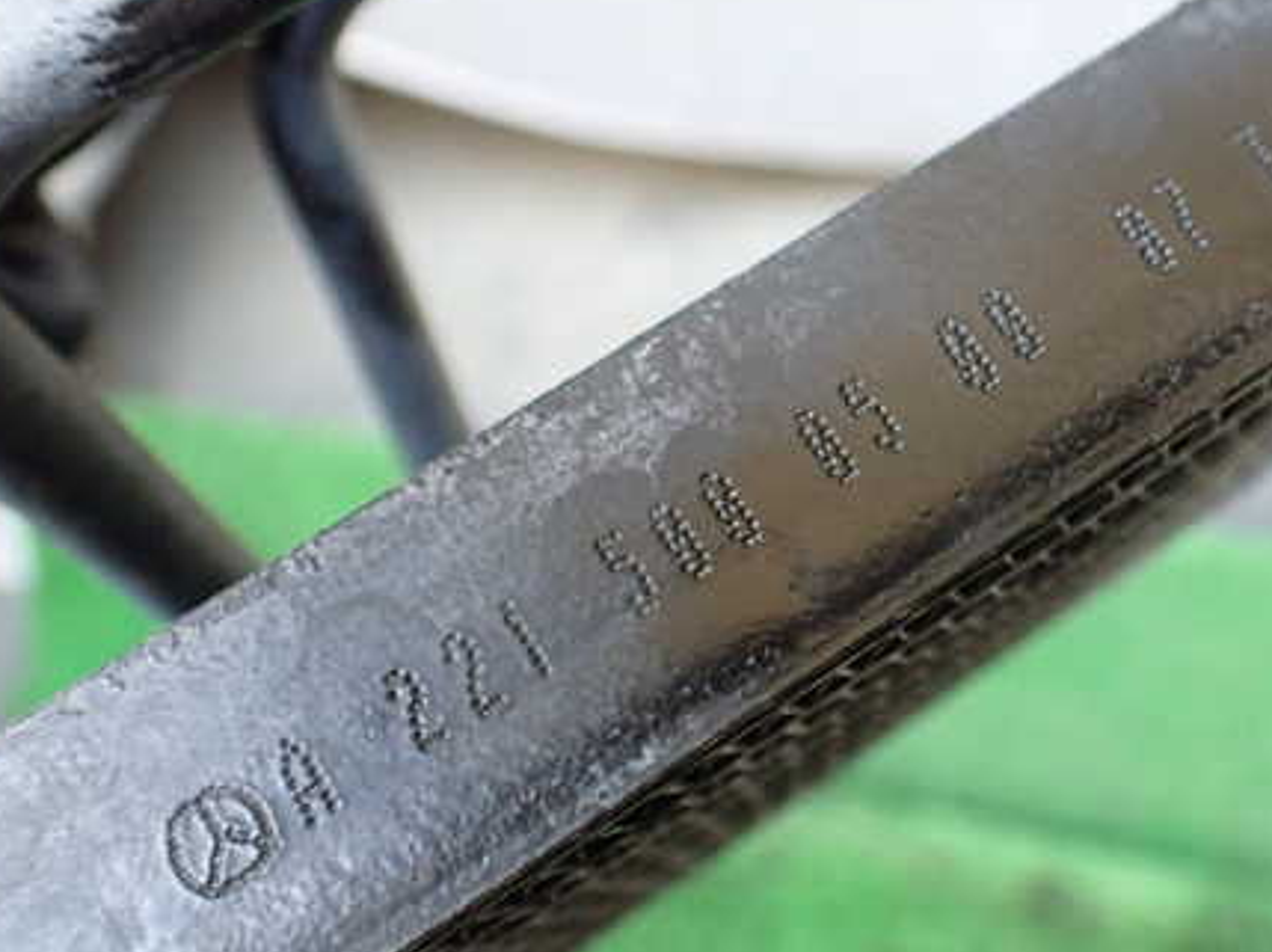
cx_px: 848
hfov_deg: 44.2
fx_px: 1542
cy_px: 386
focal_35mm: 42
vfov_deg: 34.2
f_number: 2.3
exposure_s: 1/125
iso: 800
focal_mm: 5.4
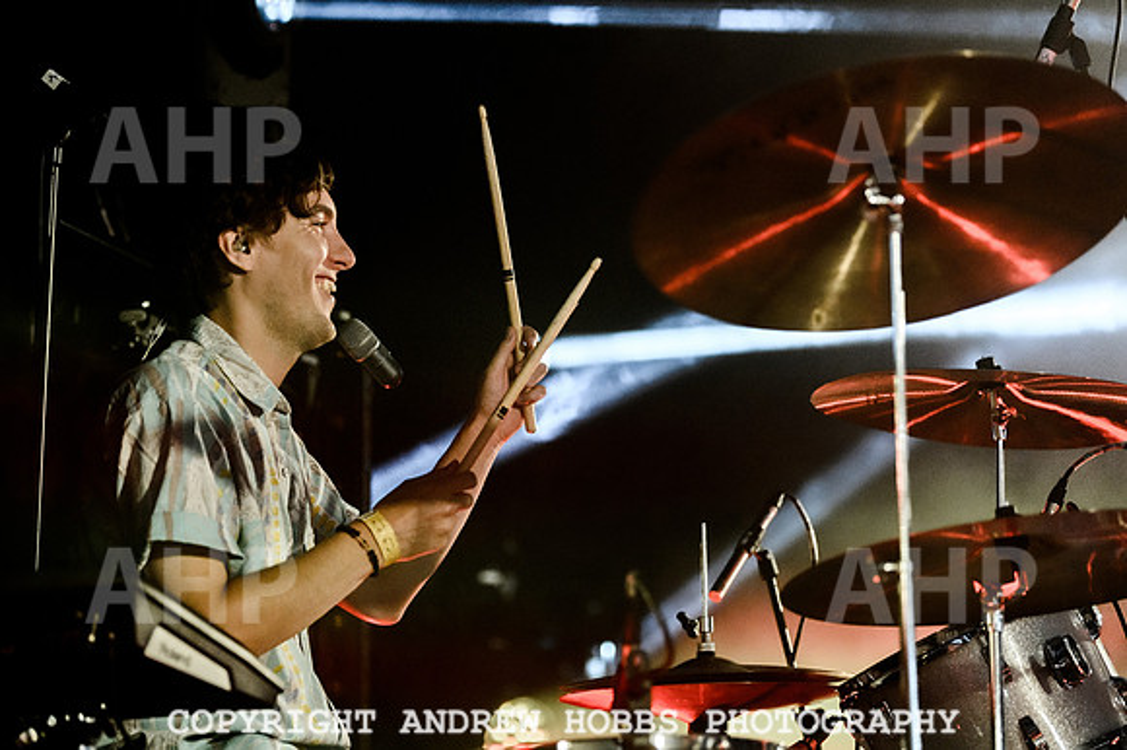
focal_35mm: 137
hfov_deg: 14.9
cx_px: 564
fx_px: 4299
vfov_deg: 10.0
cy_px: 375
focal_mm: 130
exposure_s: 1/2000
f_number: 2.8
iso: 1600
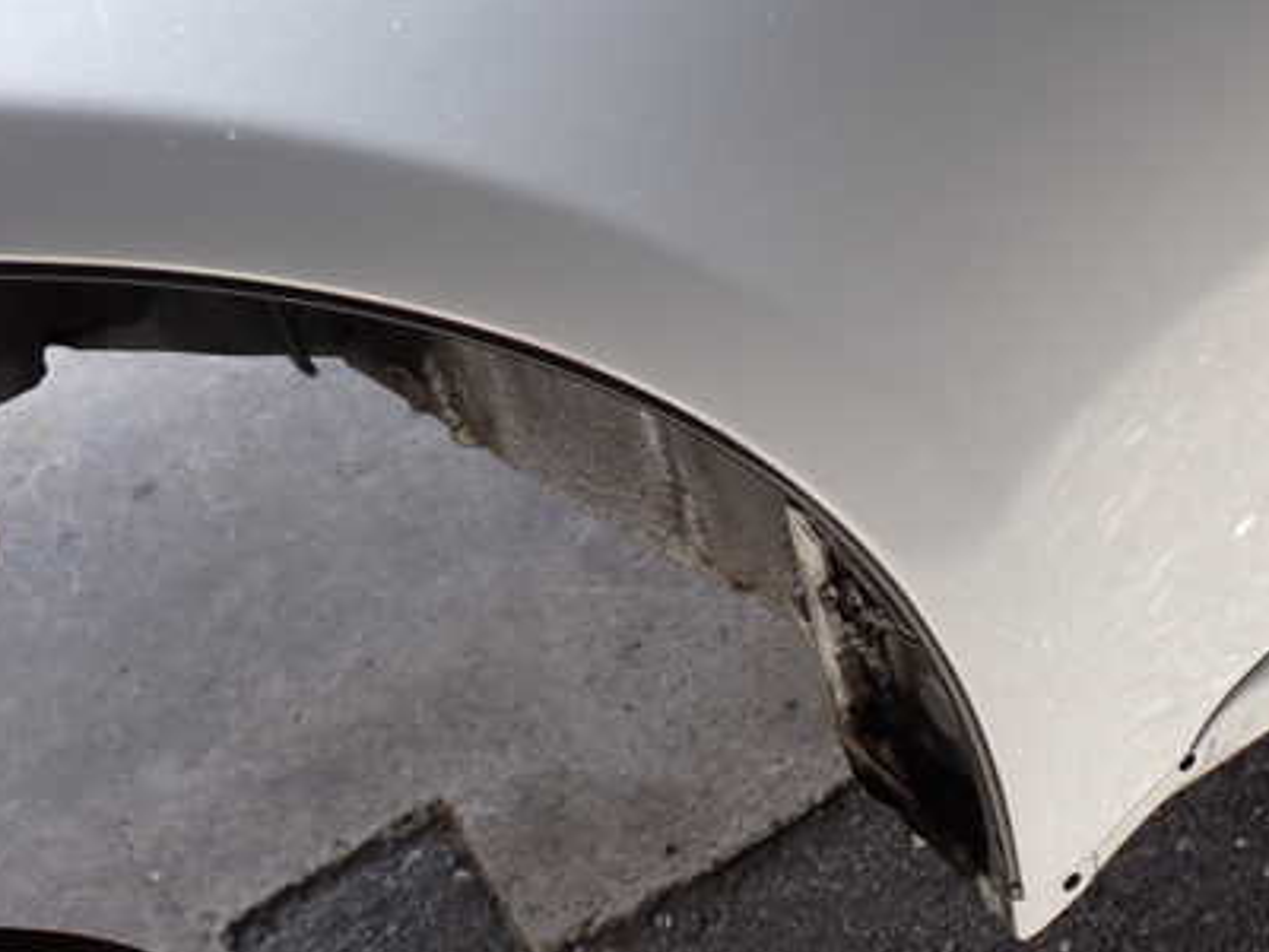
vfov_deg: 25.7
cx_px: 831
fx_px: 2090
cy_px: 473
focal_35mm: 57
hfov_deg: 33.5
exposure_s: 1/100
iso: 100
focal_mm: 6.83
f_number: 3.5
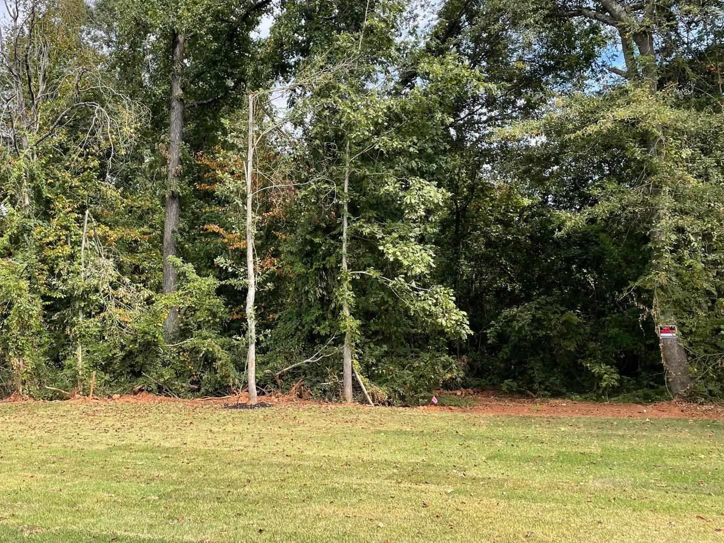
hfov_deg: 50.2
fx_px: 753
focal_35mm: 36
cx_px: 225
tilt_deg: +7.9
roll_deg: +2.8
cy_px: 210
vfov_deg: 39.4
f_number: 1.6
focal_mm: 4.2
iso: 32
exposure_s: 1/1159
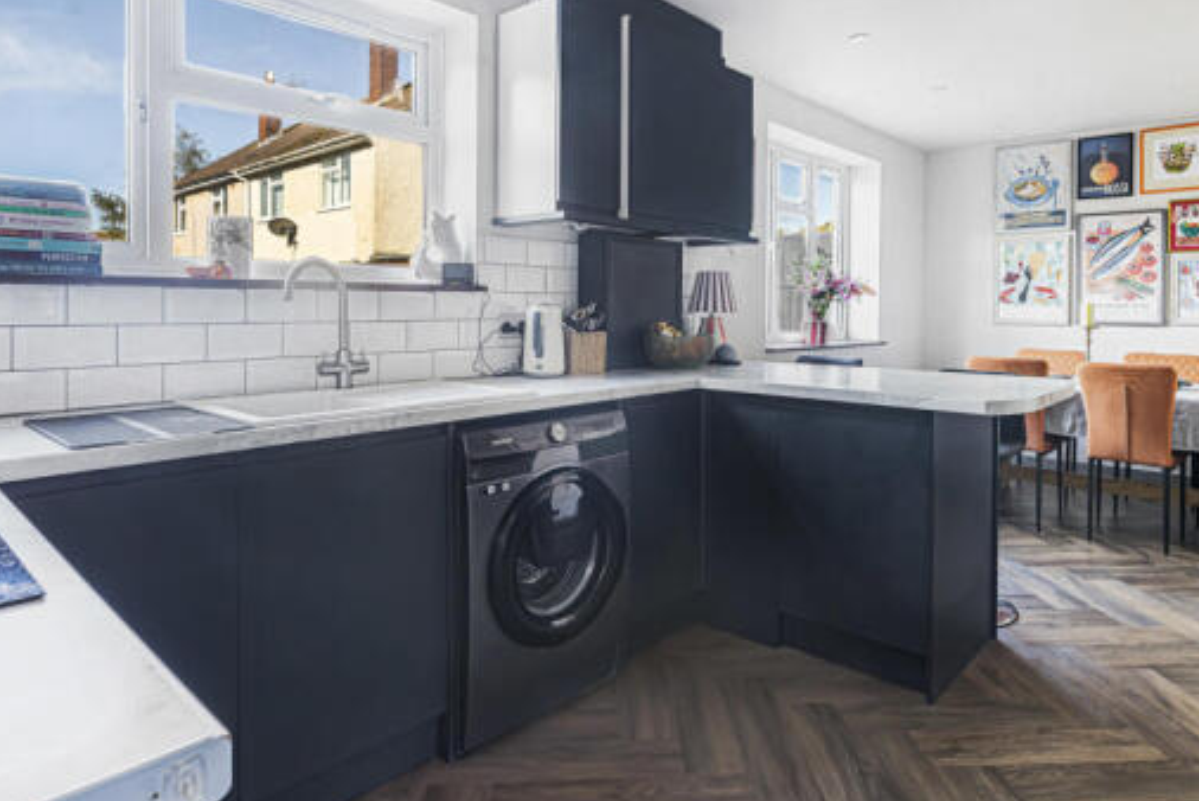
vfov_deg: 55.3
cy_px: 305
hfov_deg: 76.9
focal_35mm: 23
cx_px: 634
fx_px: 755
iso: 400
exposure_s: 1/2.5
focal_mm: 17.5
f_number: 8
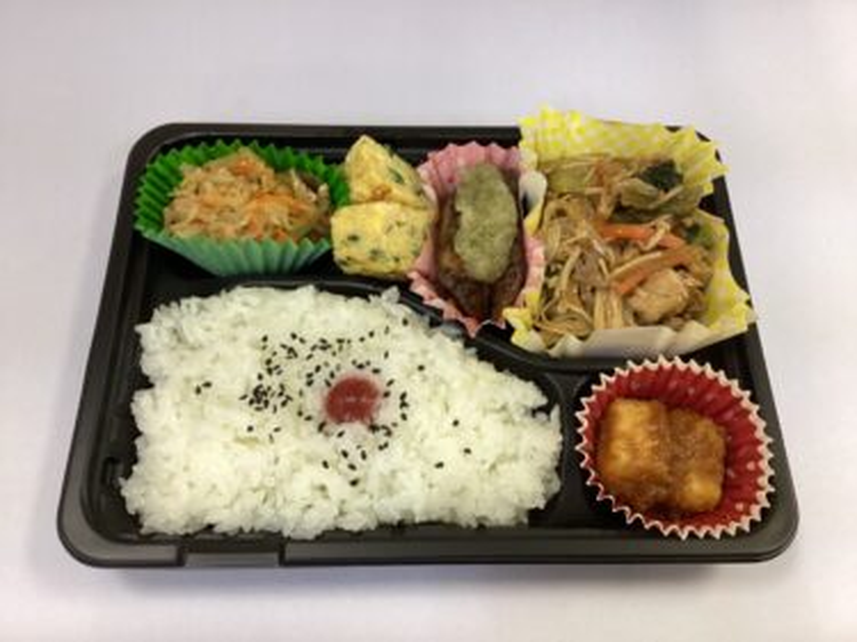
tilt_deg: -65.5
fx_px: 767
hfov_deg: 58.4
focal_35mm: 31
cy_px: 321
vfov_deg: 45.4
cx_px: 428
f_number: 2.4
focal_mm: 3.3
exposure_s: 1/50
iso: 125
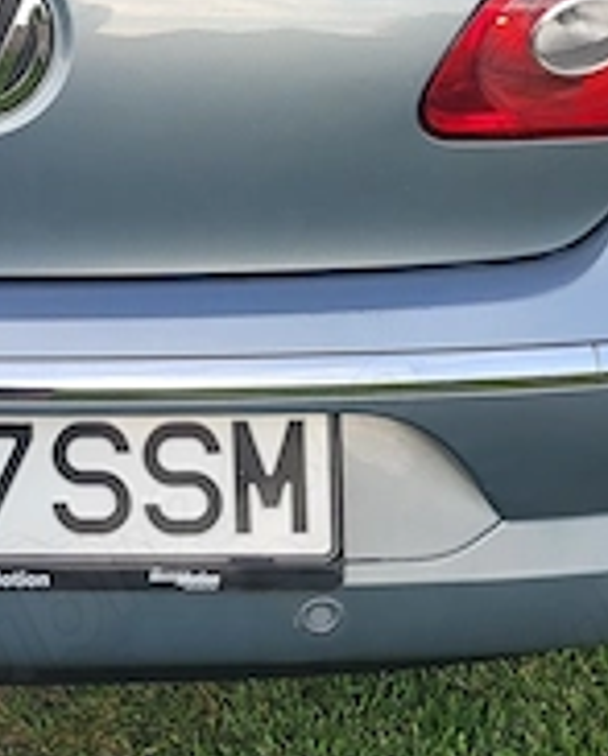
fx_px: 1862
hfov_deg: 17.6
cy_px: -37
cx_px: -136
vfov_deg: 21.9
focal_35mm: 83
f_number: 1.8
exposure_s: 1/262
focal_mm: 5.4
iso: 40
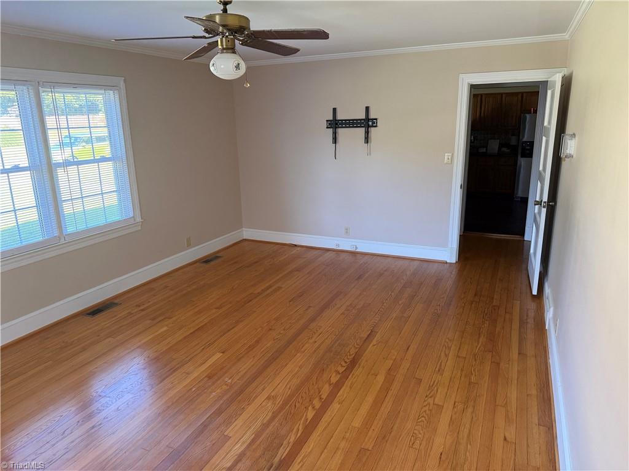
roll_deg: +1.5
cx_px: 314
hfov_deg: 71.6
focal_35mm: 24
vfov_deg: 56.8
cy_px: 236
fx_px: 436
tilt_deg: -15.0
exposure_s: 1/60
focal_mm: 6.76
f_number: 1.78
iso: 250
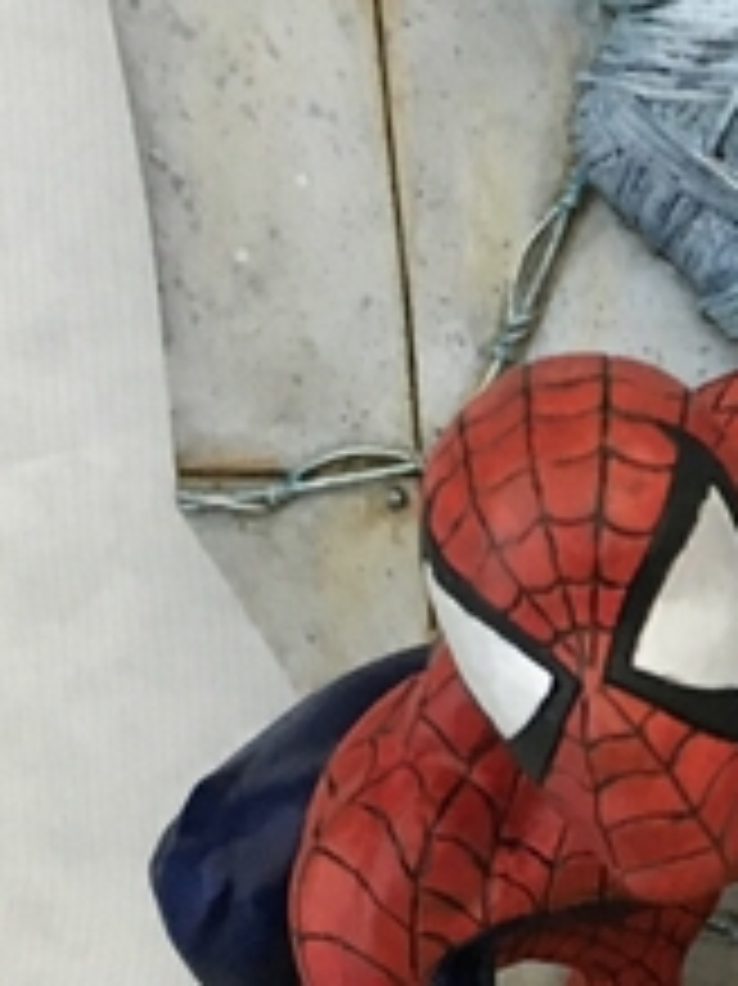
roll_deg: +0.5
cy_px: 833
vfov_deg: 18.3
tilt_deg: -17.5
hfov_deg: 13.0
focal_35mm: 106
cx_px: 1188
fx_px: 3016
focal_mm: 4.15
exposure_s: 1/17
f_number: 2.2
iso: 400
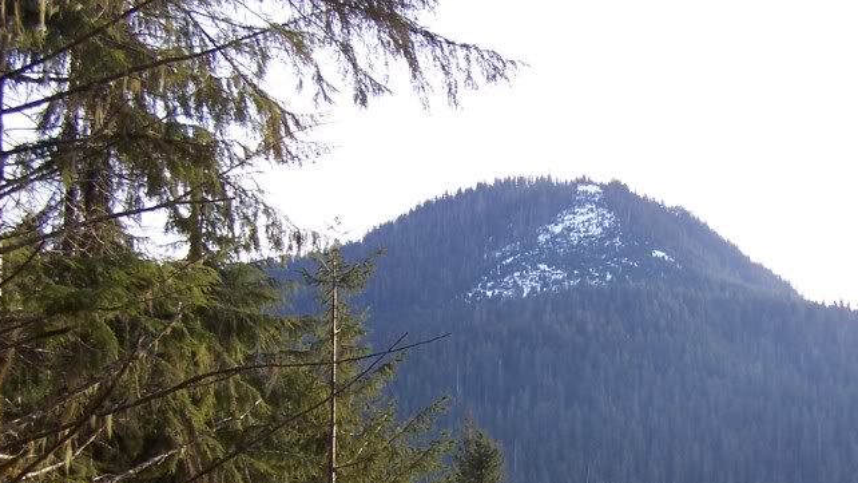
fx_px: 1501
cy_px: 439
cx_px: 666
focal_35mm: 66
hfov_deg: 31.2
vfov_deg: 18.0
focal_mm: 6.3
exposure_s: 1/180
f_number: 2.8
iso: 80
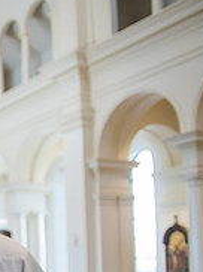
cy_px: 254
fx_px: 603
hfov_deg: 14.9
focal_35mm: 77
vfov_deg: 24.5
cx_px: -227
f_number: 2.8
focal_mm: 24
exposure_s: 1/200
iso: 1000
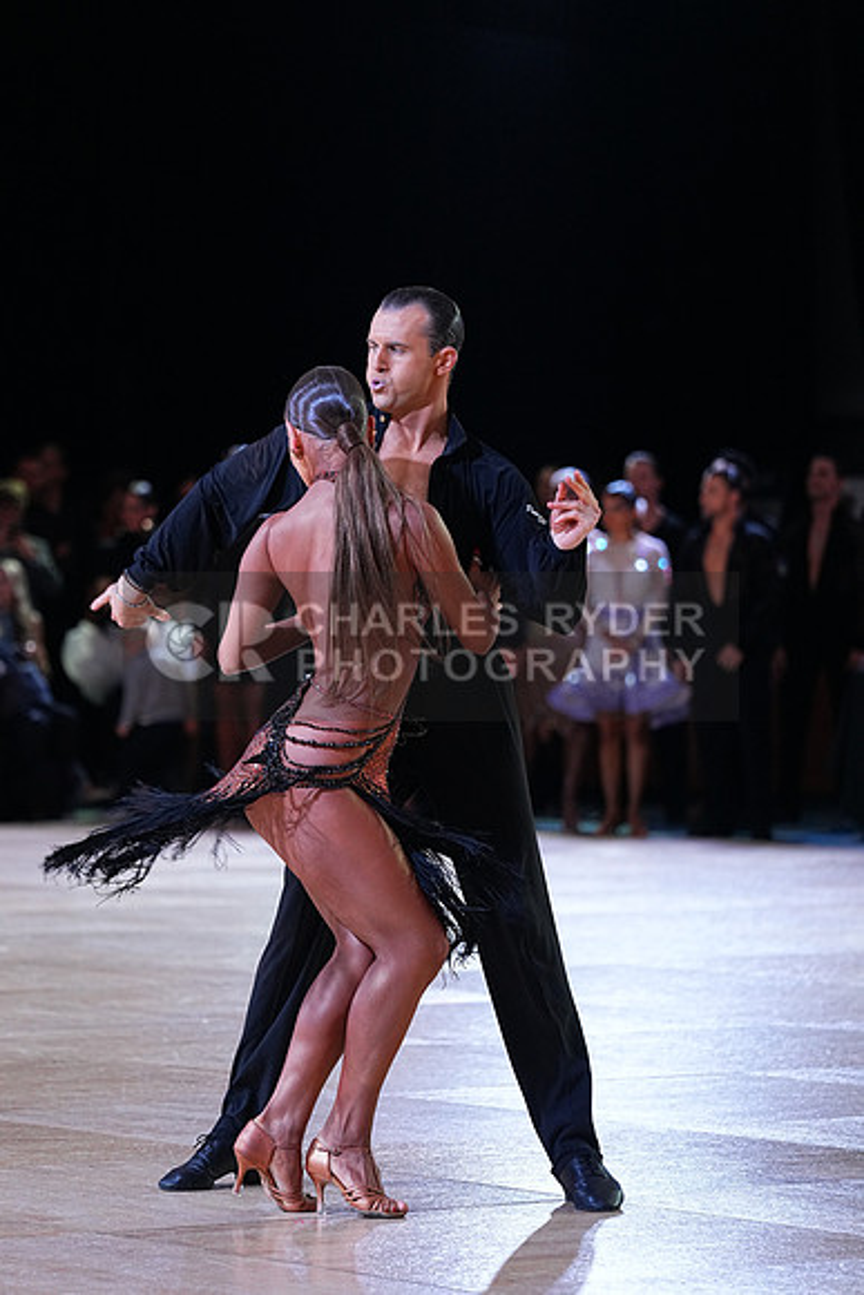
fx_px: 6368
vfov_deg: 11.6
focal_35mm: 177
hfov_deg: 7.8
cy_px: 648
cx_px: 432
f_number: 4
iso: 2000
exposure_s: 1/500
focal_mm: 177
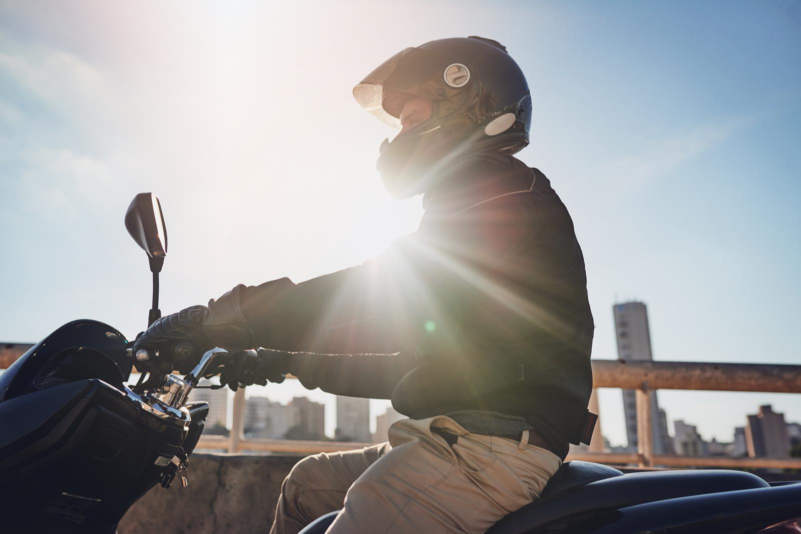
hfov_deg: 54.4
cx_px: 400
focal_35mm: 35
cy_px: 267
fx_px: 779
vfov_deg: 37.9
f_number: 3.5
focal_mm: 35
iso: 100
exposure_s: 1/4000
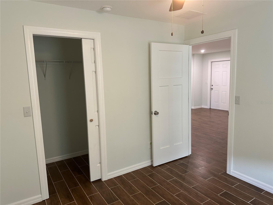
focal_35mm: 24
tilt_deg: -6.6
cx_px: 136
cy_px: 102
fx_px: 189
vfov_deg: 56.8
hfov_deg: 71.6
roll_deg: +0.8
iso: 250
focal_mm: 6.86
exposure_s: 1/60
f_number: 1.78
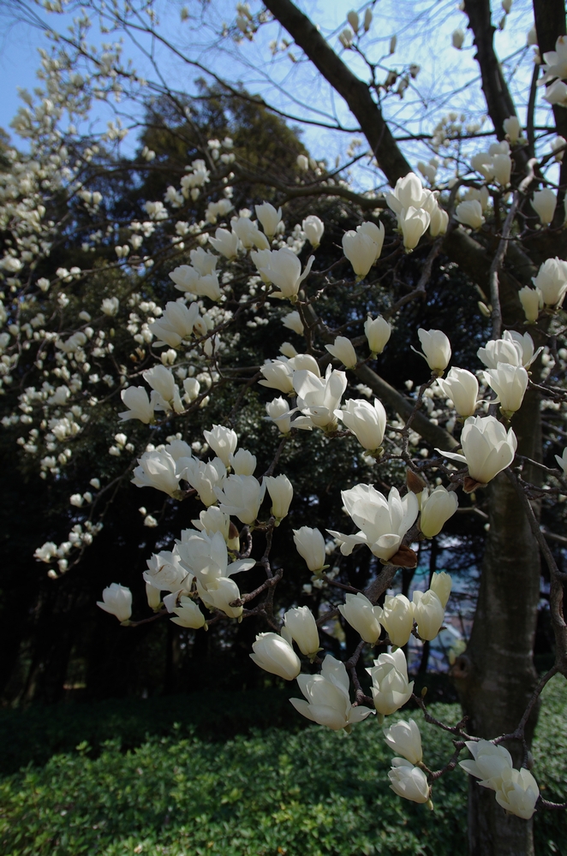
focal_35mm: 21
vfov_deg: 81.3
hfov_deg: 59.3
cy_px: 428
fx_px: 499
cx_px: 284
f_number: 5
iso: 400
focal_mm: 14
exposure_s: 1/1600
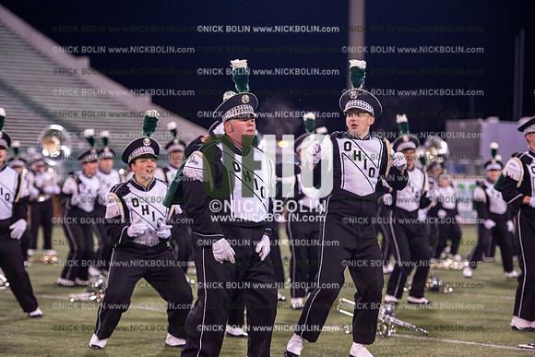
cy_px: 178
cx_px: 268
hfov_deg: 17.1
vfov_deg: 11.4
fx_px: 1784
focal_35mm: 120
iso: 2500
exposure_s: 1/1250
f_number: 2.8
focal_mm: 120
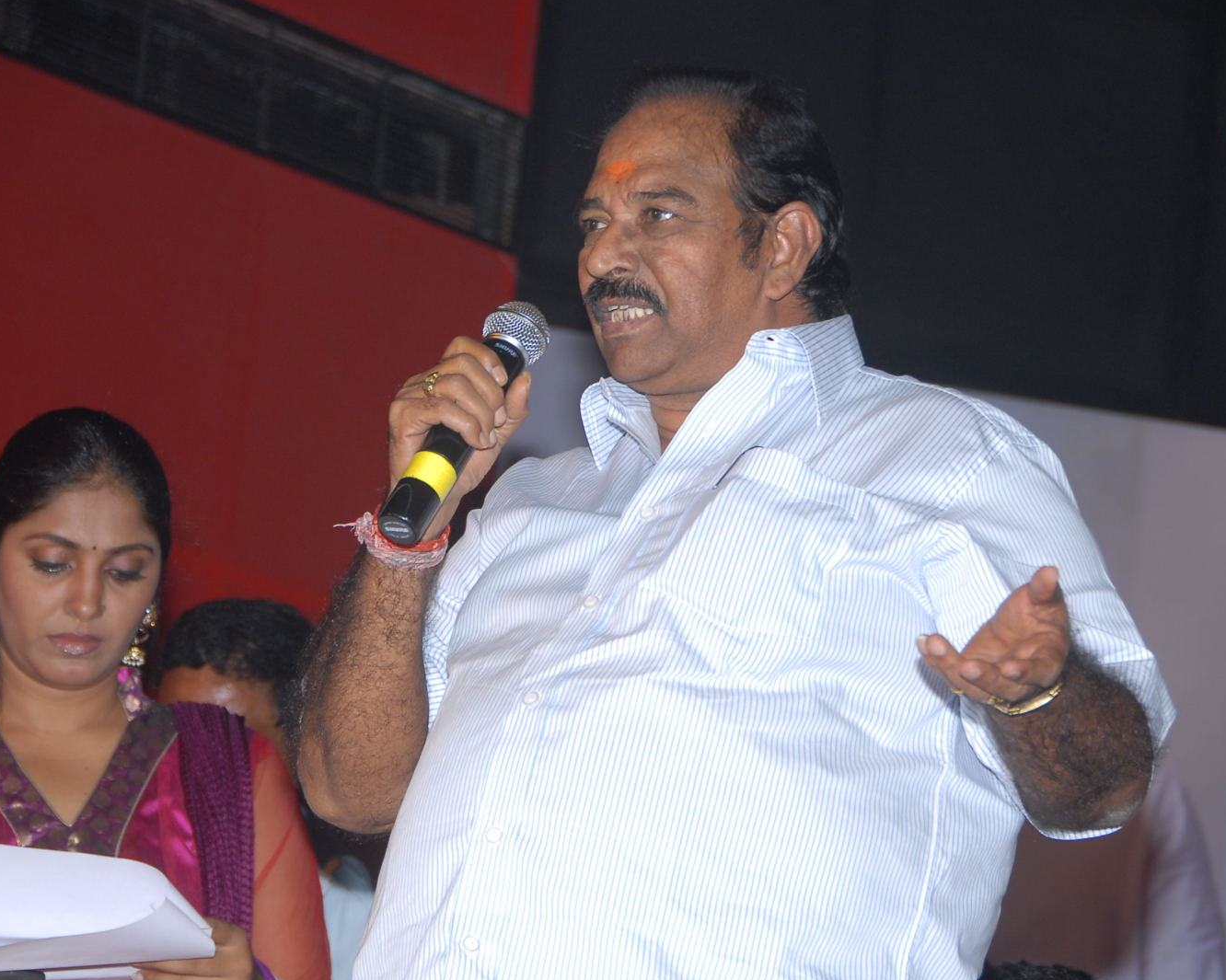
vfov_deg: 11.1
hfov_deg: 13.9
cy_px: 490
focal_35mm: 139
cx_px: 657
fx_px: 5042
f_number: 5.6
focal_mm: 82
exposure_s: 1/125
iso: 320
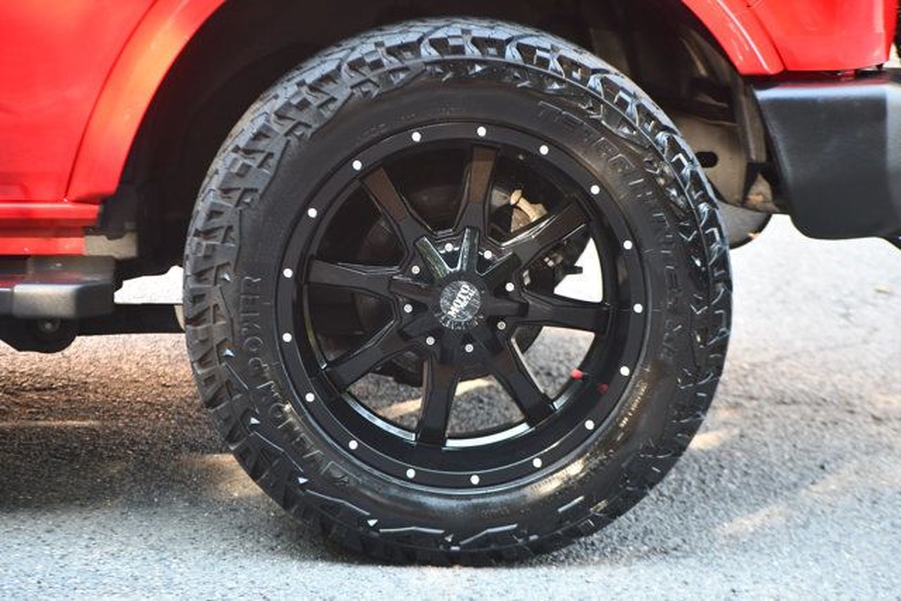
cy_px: 300
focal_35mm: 157
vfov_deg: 8.7
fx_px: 3930
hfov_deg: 13.1
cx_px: 450
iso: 1000
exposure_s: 1/125
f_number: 4.8
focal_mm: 105
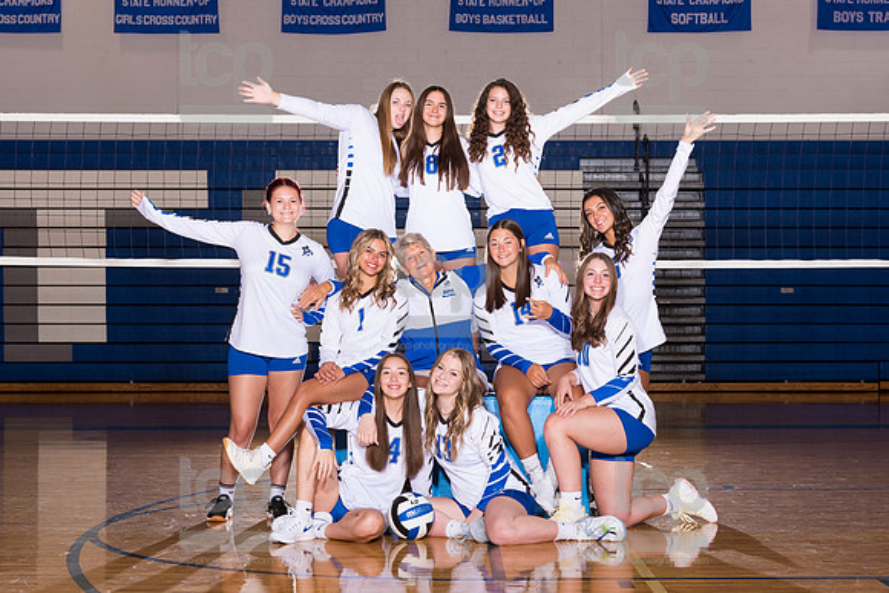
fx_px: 1710
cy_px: 316
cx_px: 463
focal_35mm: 69
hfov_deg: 29.1
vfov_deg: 19.7
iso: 640
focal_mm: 58
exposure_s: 1/250
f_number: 7.1
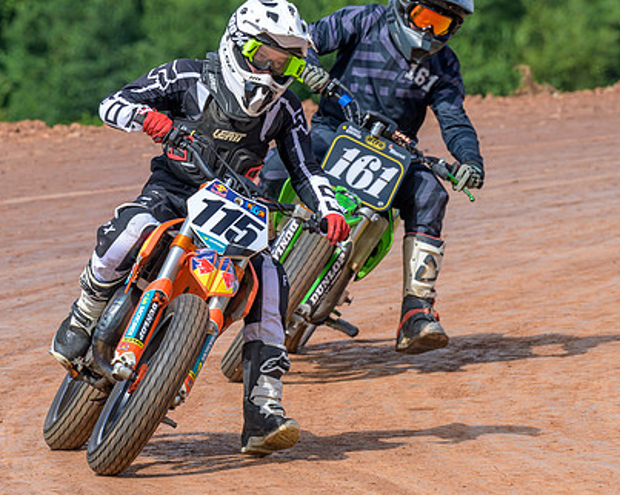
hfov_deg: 4.3
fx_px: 8308
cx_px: 298
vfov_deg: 3.4
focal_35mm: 453
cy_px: 240
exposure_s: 1/400
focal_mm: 170
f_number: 5
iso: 90
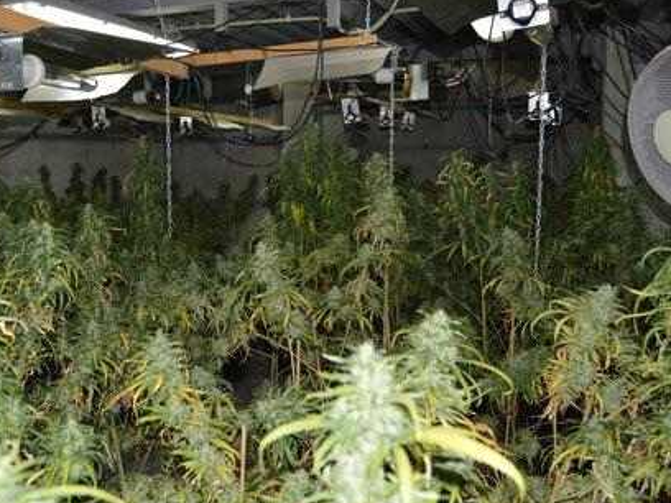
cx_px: 283
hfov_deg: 52.4
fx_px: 678
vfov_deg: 40.7
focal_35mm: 35
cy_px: 266
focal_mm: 18
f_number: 4
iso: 400
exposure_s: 1/100
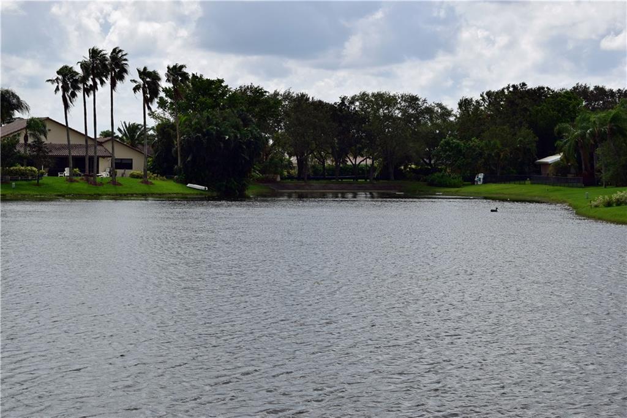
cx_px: 314
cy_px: 209
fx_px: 1436
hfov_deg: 24.6
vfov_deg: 16.5
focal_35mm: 82
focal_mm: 55
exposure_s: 1/500
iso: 220
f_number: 11
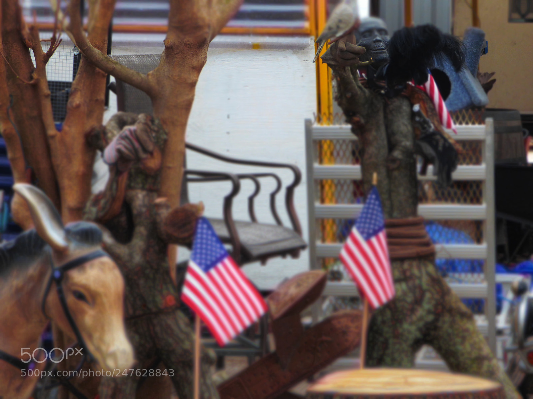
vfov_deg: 8.7
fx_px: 2618
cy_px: 200
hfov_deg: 11.6
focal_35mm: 170
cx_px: 266
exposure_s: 1/250
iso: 200
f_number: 5.4
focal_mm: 27.65
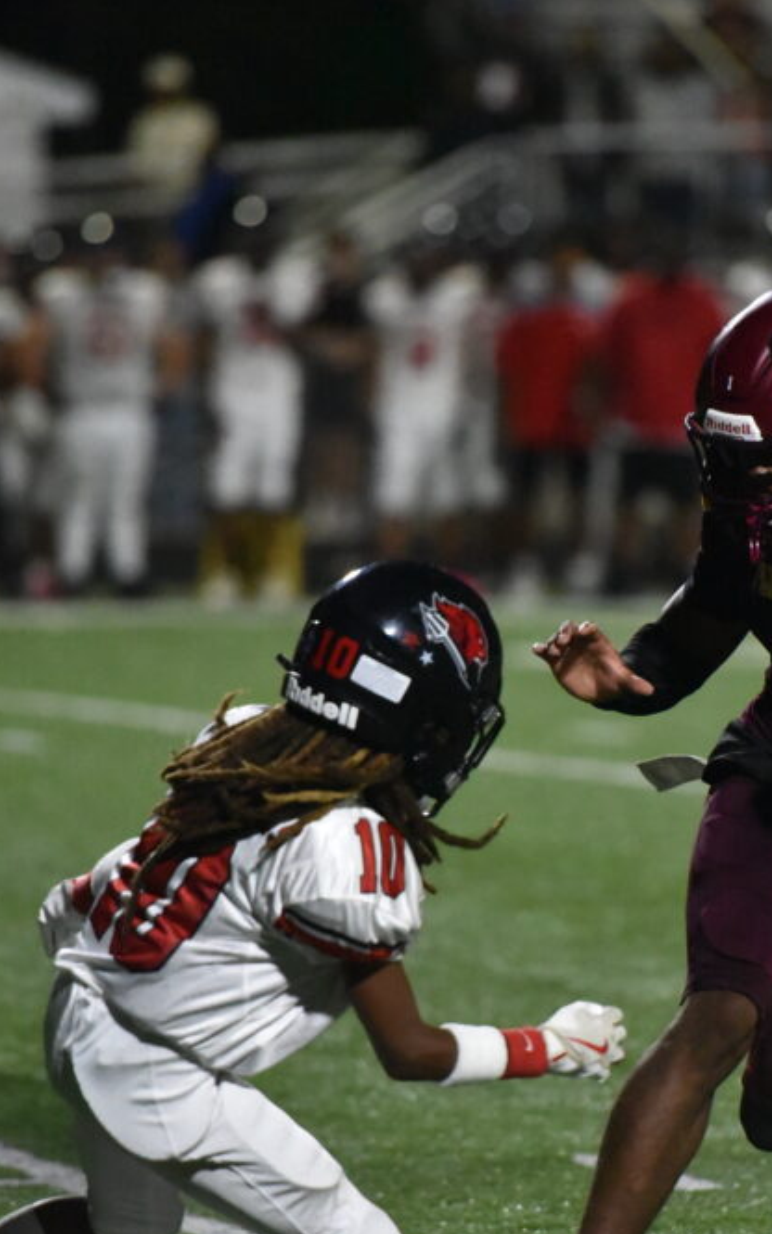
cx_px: 568
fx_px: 12380
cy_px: 695
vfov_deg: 5.7
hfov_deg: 3.6
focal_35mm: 368
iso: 12800
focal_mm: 200
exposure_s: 1/2500
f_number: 2.8
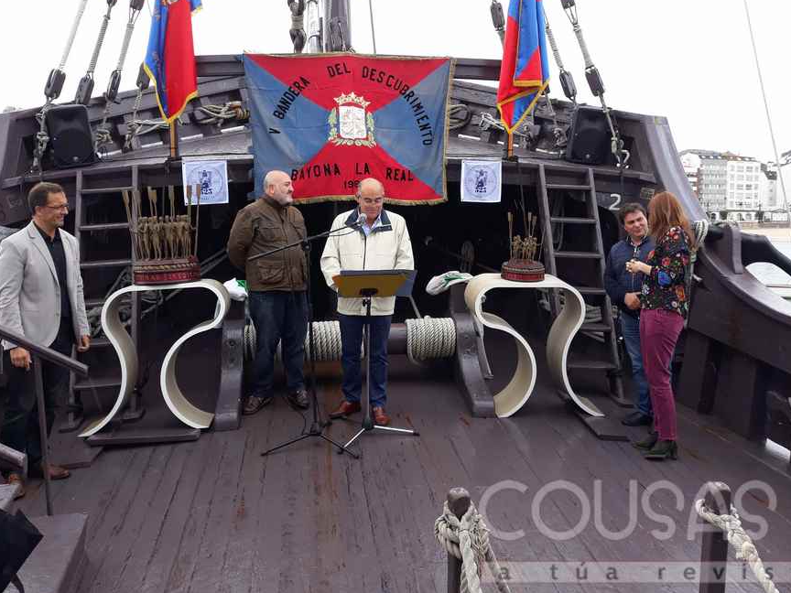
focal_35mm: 32
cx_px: 406
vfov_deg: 44.0
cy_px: 251
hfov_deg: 56.8
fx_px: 731
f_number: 1.7
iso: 40
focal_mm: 3.71
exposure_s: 1/326
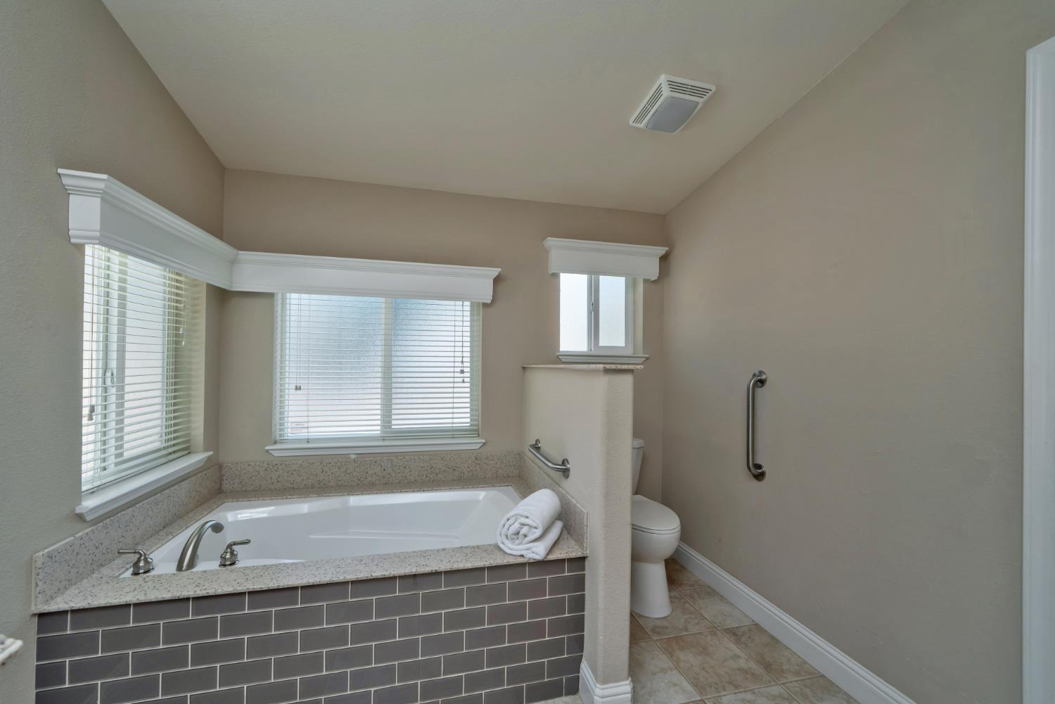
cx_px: 528
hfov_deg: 104.3
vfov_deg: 81.2
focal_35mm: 14
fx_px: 410
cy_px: 352
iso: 320
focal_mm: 14
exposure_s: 1/50
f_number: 6.3
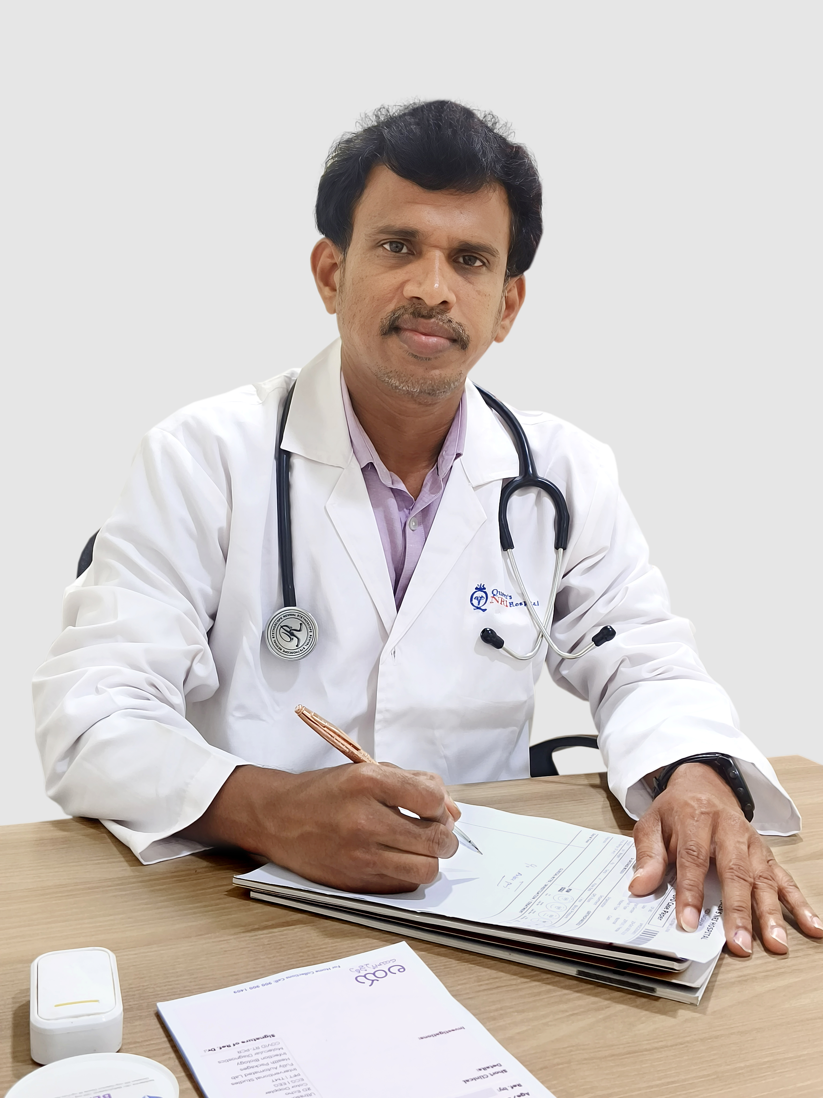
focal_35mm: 34
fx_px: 1078
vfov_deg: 54.0
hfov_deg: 41.8
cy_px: 549
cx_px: 412
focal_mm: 5.56
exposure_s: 1/30
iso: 220
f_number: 1.88
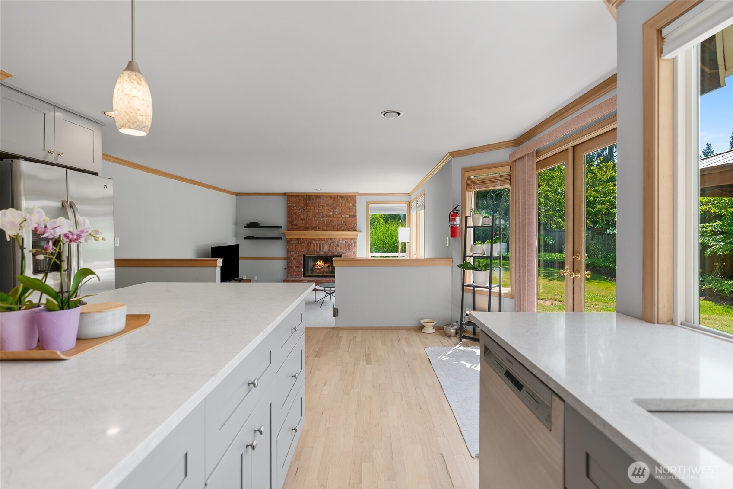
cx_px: 366
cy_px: 244
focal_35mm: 16
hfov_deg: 96.7
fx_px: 326
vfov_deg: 73.7
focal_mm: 16
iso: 400
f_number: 3.5
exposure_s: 1/125
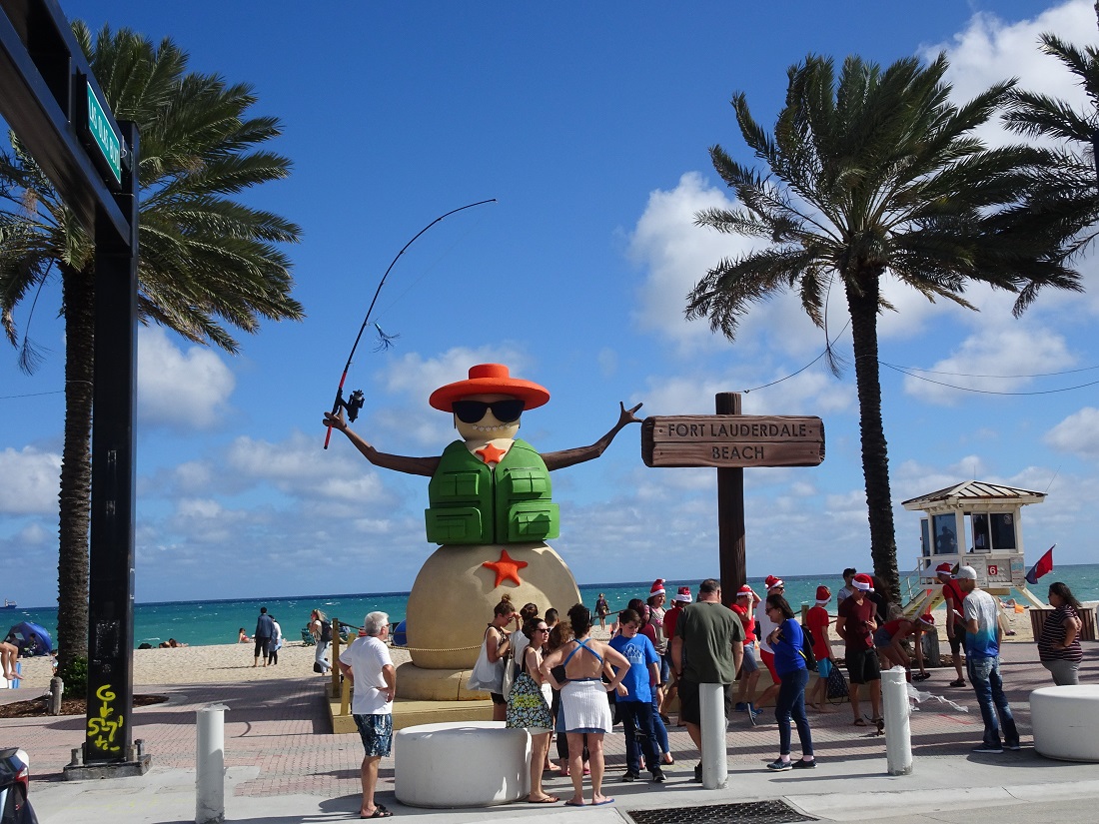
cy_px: 412
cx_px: 550
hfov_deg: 50.1
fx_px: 1175
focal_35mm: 37
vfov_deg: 38.7
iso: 80
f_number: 4
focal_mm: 6.37
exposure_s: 1/1000
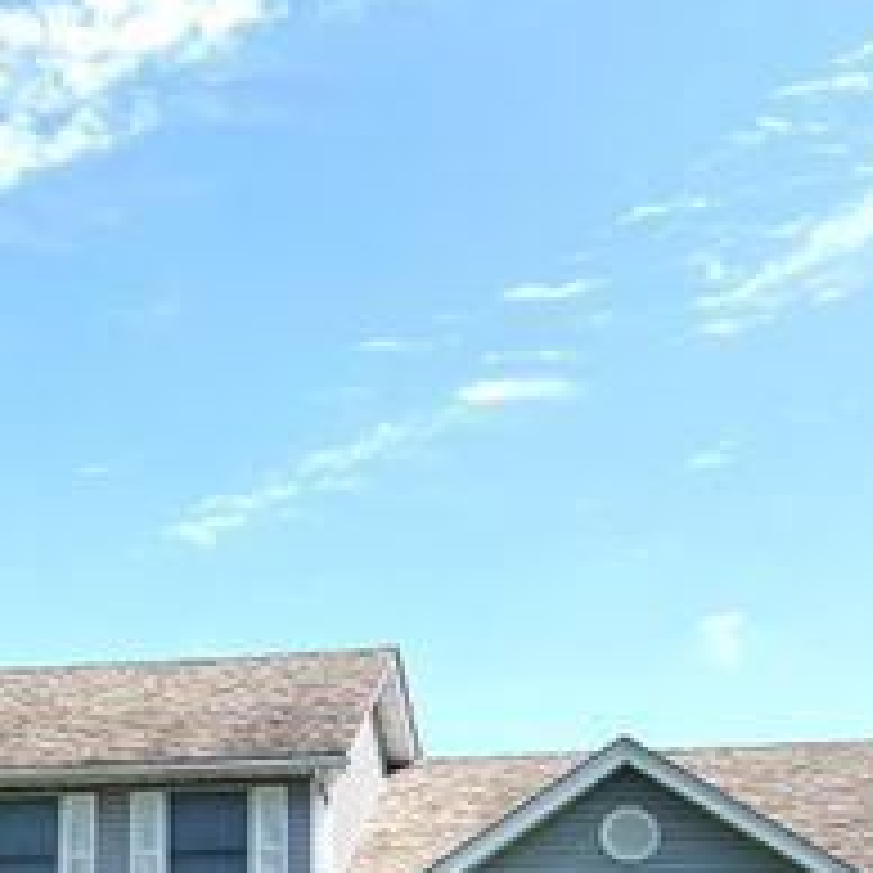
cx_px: 117
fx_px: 2340
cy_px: 763
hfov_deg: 20.8
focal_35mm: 82
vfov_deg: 20.8
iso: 50
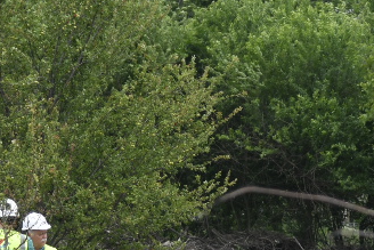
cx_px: 475
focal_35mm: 405
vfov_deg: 3.4
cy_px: 281
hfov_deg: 5.1
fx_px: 4209
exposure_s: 1/1000
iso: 200
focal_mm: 82
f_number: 4
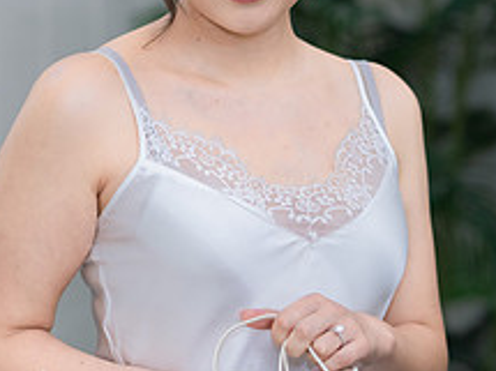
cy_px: 103
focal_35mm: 229
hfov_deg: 8.6
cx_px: -7
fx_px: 3279
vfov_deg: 6.5
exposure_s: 1/200
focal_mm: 85
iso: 640
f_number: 2
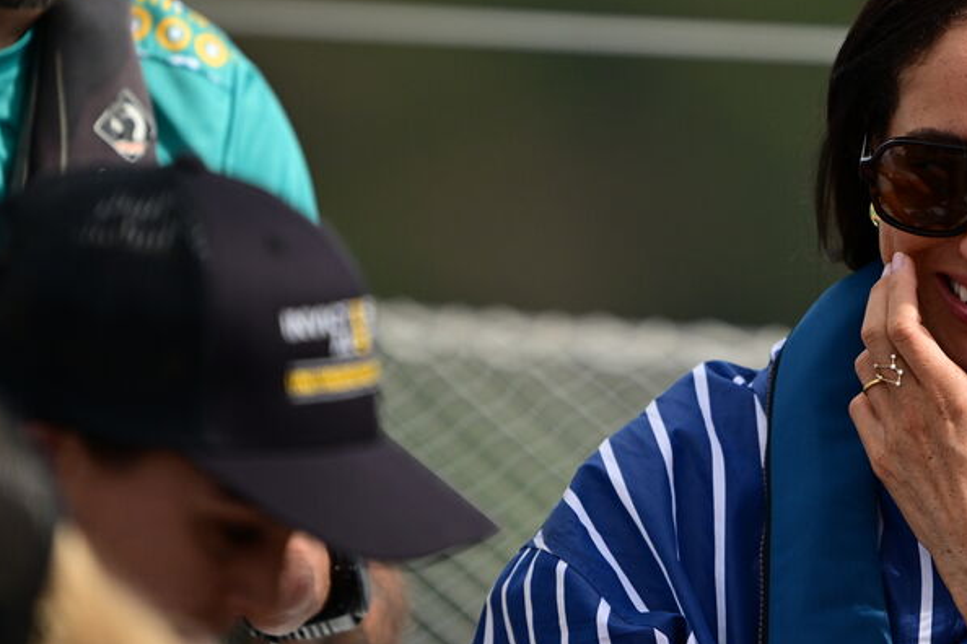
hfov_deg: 2.3
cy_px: 233
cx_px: 718
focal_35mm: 878
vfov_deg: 1.6
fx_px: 23582
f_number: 4.5
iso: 1000
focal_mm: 560
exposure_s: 1/8000
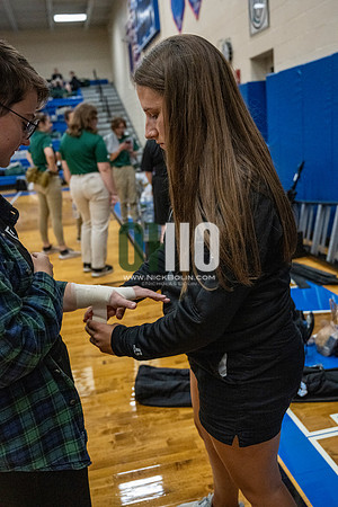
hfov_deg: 38.9
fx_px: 479
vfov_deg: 55.8
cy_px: 254
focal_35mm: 34
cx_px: 169
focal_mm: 34
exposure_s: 1/800
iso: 8000
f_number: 4
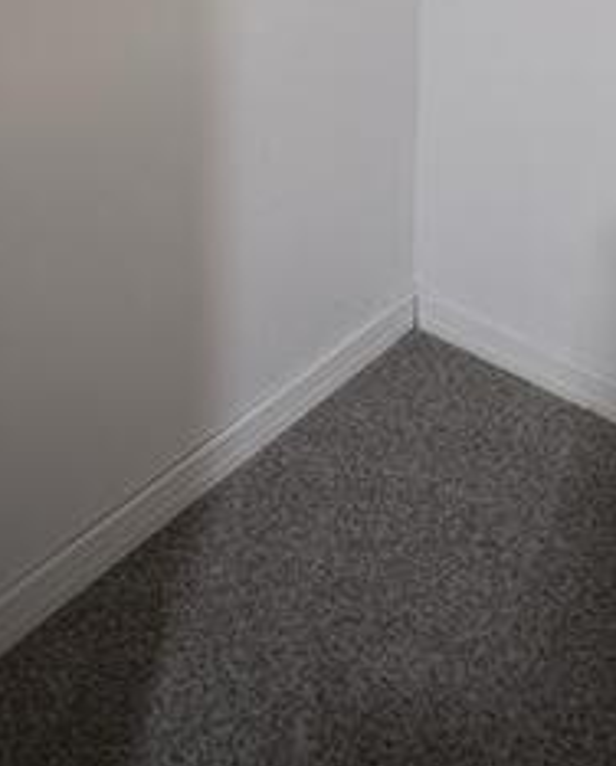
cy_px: -229
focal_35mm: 41
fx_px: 932
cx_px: 378
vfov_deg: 33.1
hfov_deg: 36.4
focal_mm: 16
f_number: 4
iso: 400
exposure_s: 1/6
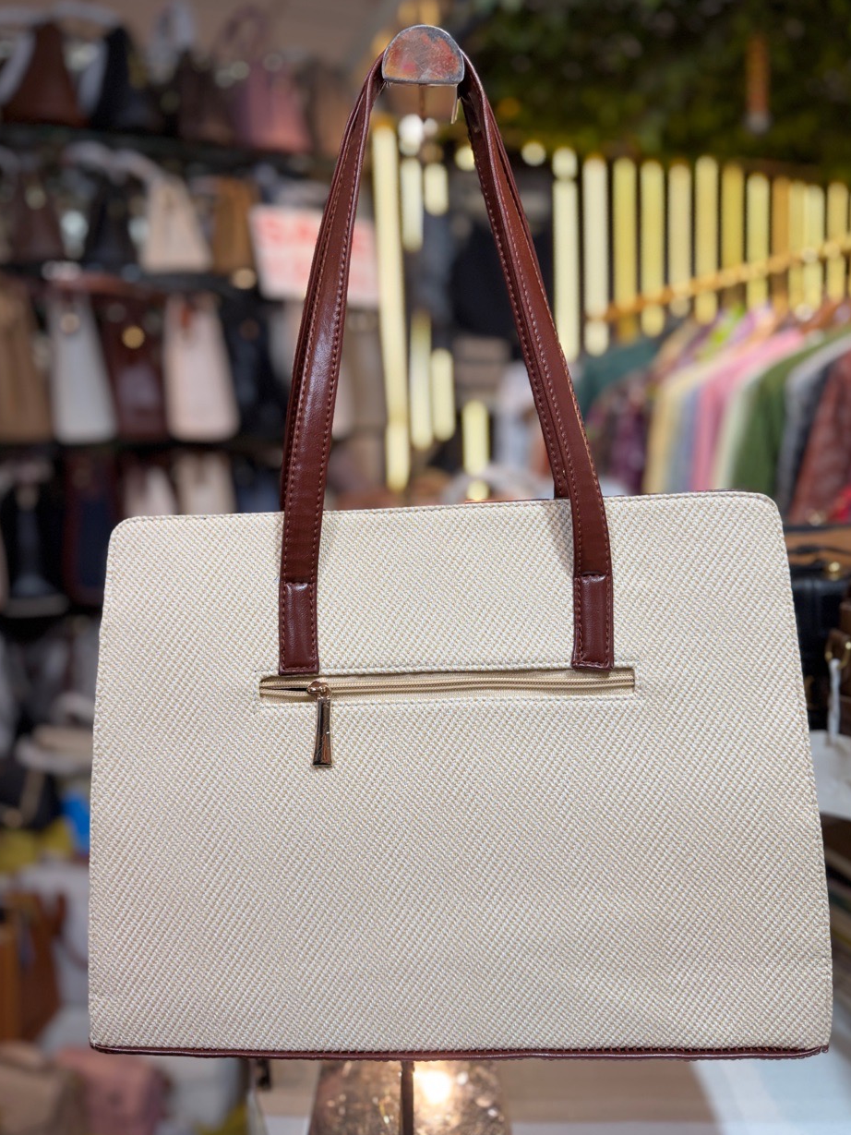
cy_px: 584
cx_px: 420
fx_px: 819
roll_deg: +2.0
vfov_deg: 69.4
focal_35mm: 25
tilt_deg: -8.0
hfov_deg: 54.9
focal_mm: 6.76
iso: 64
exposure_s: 1/213
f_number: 1.78
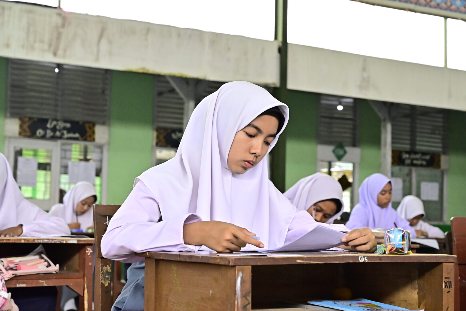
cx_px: 233
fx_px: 906
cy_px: 156
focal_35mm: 70
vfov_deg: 19.5
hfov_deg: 28.8
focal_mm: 70
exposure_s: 1/640
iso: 5000
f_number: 7.1
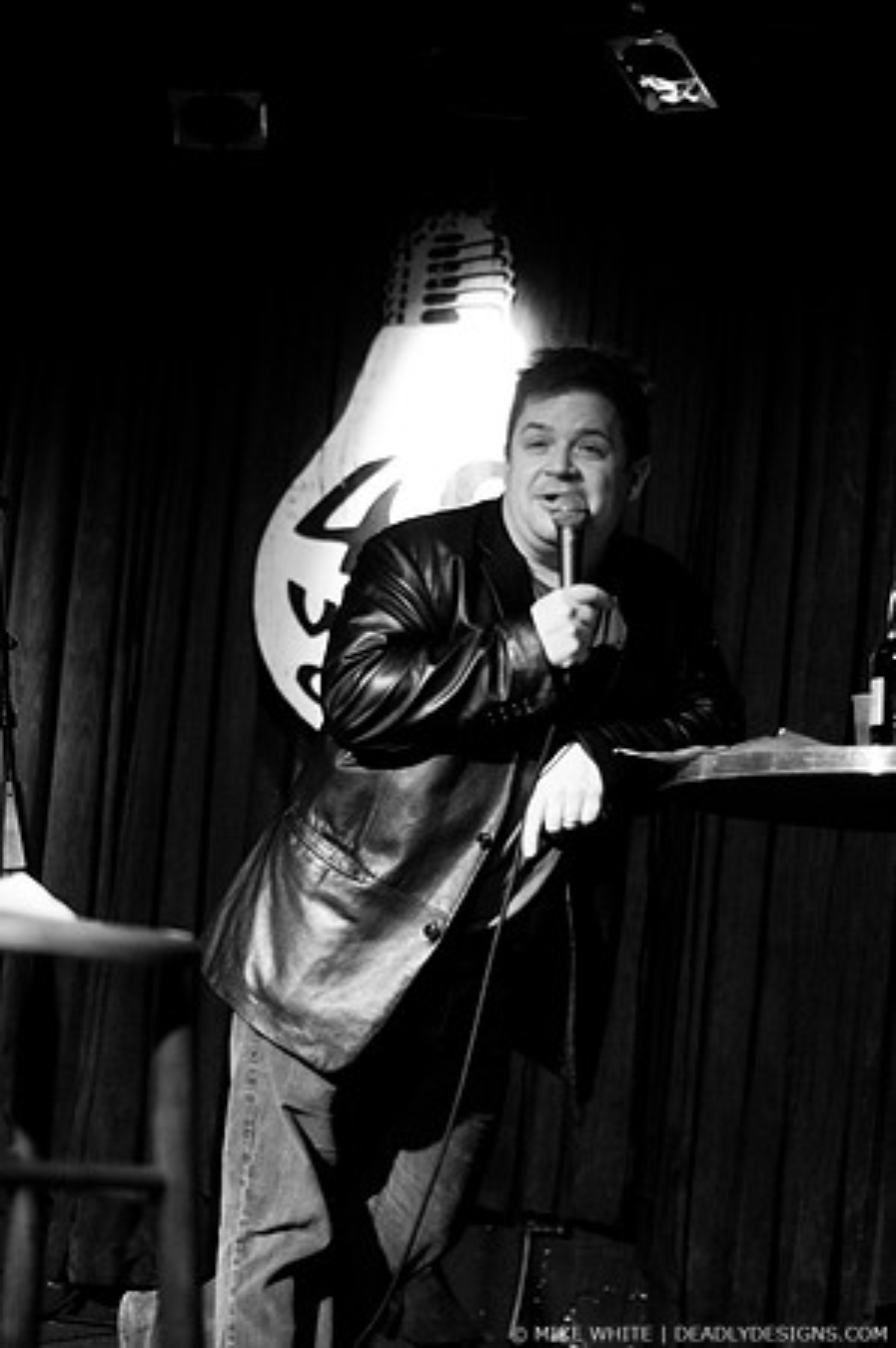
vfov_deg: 27.0
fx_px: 2806
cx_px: 448
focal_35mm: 75
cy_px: 674
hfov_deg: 18.1
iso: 1000
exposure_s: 1/60
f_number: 1.8
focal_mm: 50
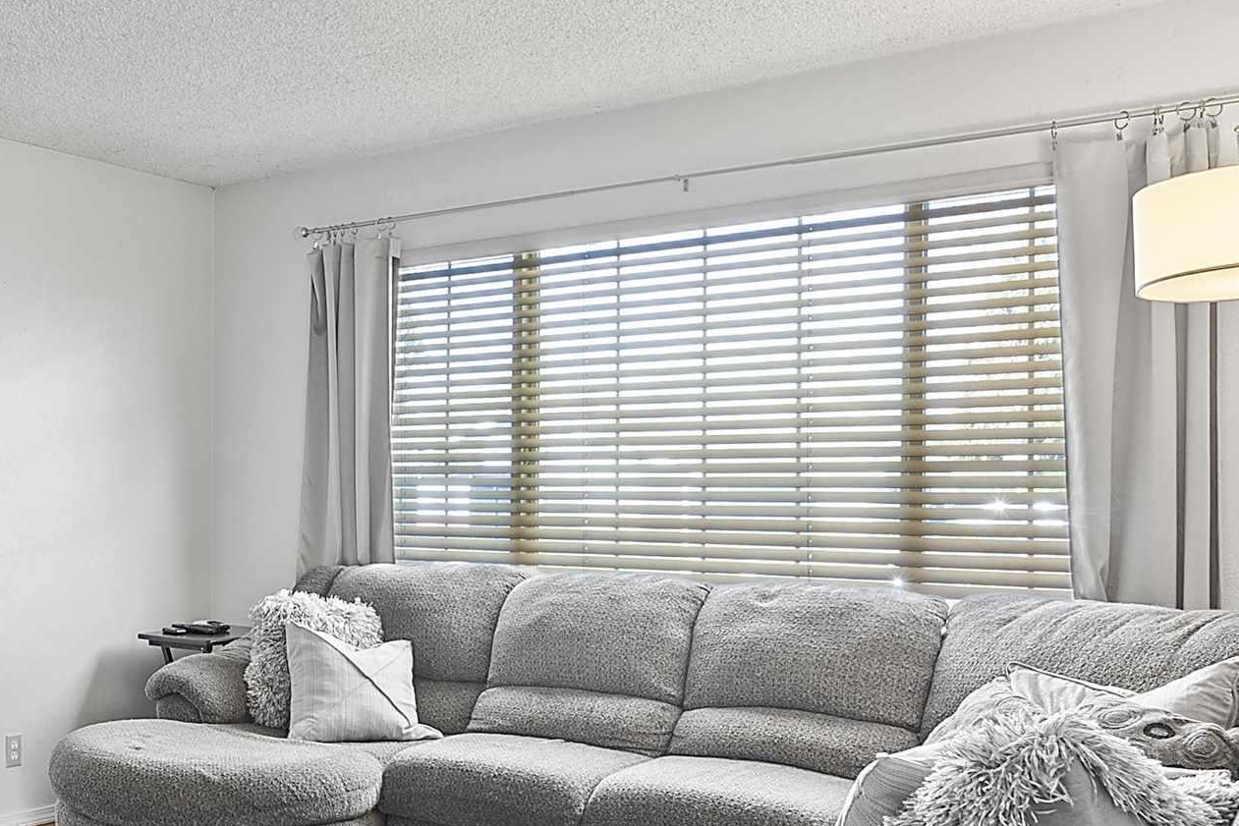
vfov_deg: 34.2
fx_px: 1342
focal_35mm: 39
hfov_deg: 44.5
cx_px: 98
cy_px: 462
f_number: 8
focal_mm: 16
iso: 500
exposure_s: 1/3
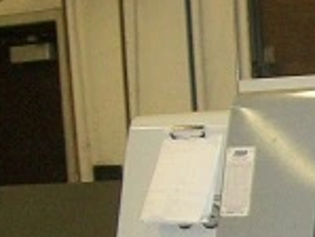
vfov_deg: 9.8
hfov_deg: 12.3
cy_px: 389
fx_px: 1321
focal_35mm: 145
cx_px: 590
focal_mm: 6
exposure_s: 1/60
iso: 160
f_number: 2.7
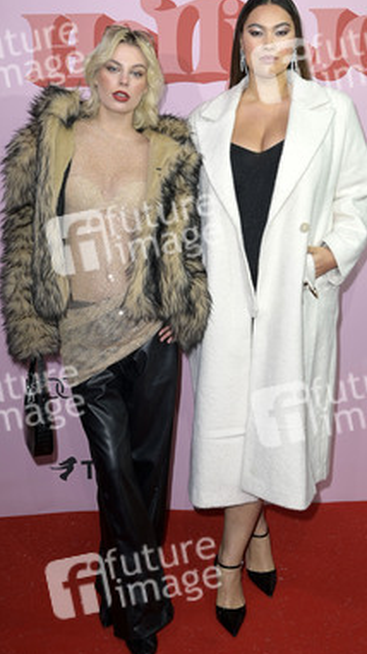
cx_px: 184
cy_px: 321
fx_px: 762
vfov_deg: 46.4
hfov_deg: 27.1
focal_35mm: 44
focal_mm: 40
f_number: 6.3
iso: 800
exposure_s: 1/250
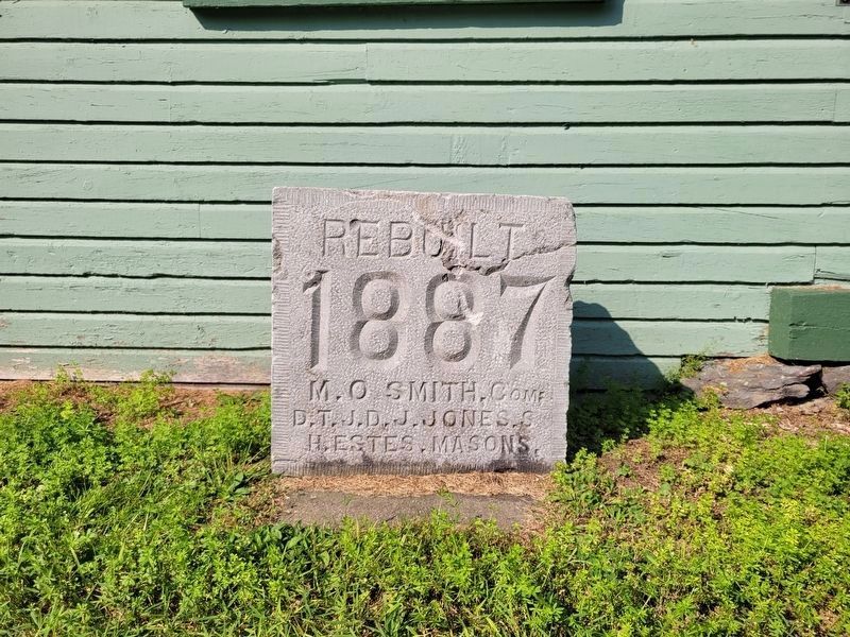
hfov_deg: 67.3
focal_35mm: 26
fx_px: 638
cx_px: 425
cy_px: 318
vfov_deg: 53.1
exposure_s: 1/3018
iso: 40
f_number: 1.8
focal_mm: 5.4
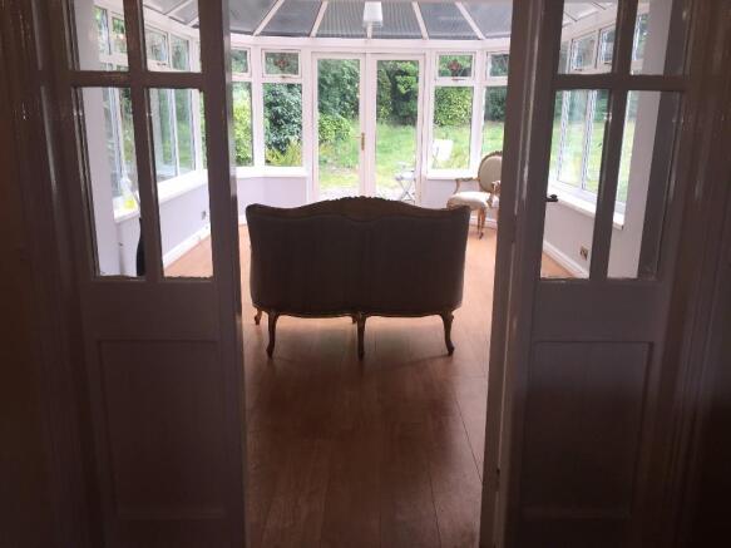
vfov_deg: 48.2
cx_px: 366
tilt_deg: -14.0
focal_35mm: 29
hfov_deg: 61.7
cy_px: 274
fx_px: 612
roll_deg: -0.3
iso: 50
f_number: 2.2
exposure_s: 1/120
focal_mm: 4.15
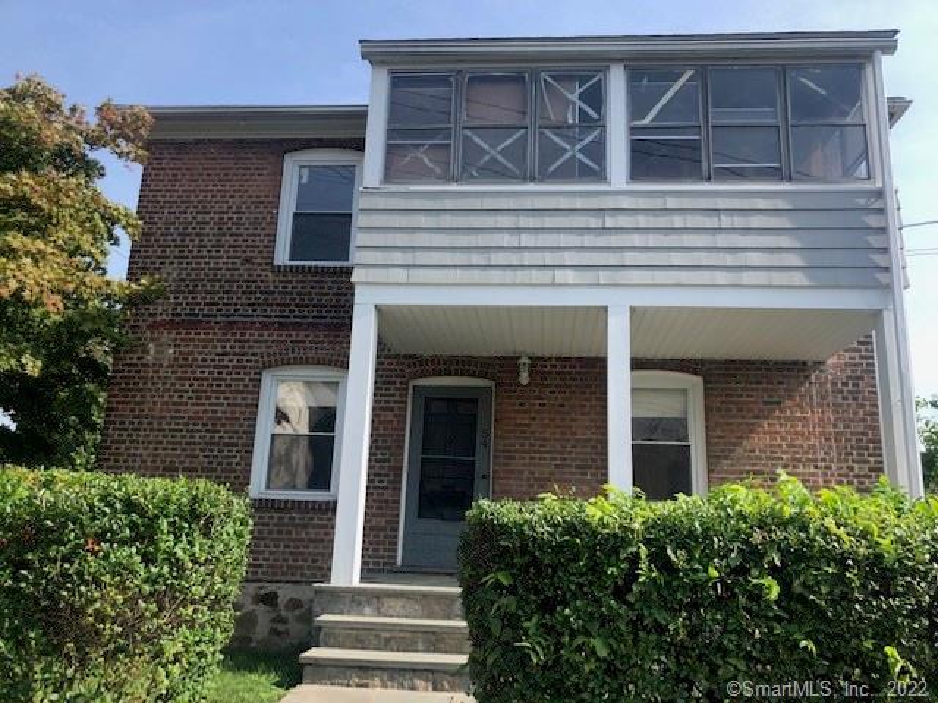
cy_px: 352
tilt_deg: +13.9
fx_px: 759
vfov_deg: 49.7
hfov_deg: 63.4
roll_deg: -2.5
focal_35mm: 28
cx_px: 469
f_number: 1.8
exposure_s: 1/889
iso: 20
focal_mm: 3.99
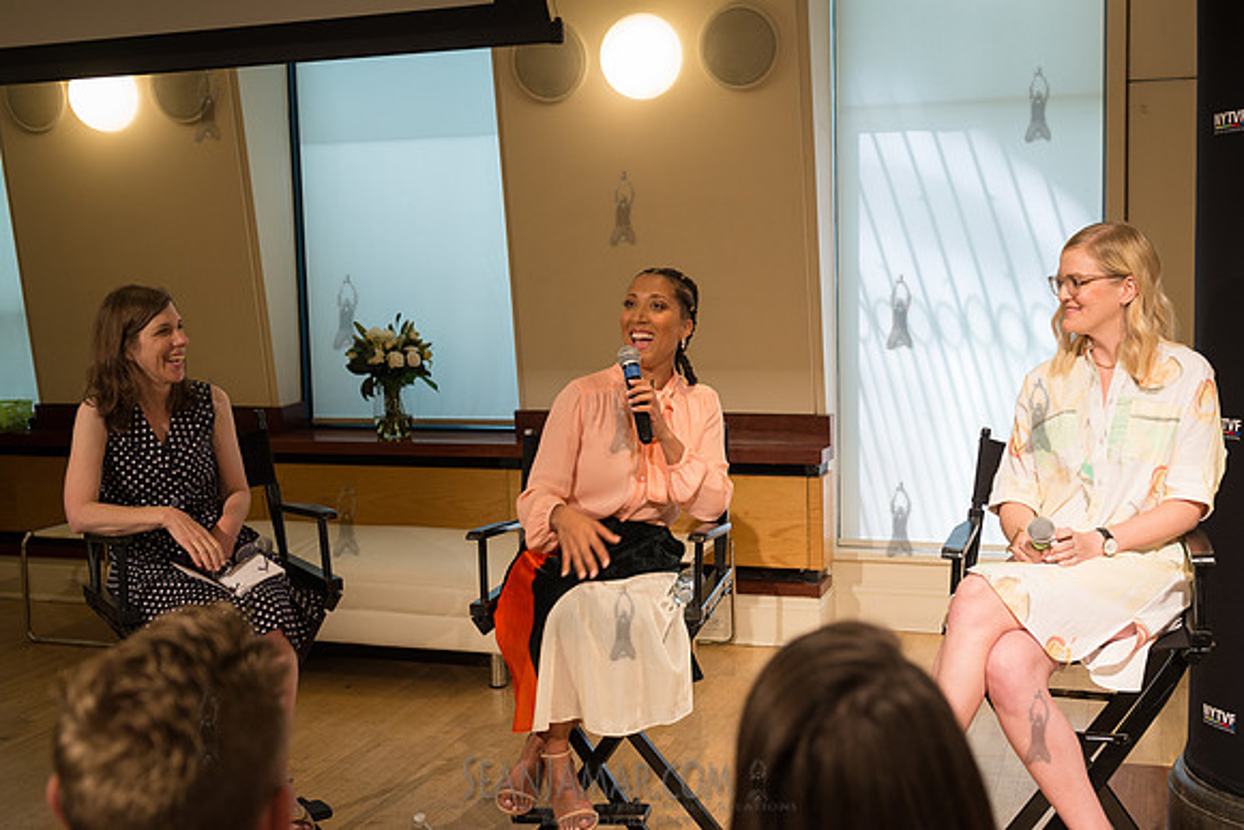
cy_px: 415
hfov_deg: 44.5
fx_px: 1521
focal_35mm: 44
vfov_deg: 30.5
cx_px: 622
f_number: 4
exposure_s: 1/100
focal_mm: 44
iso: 1000
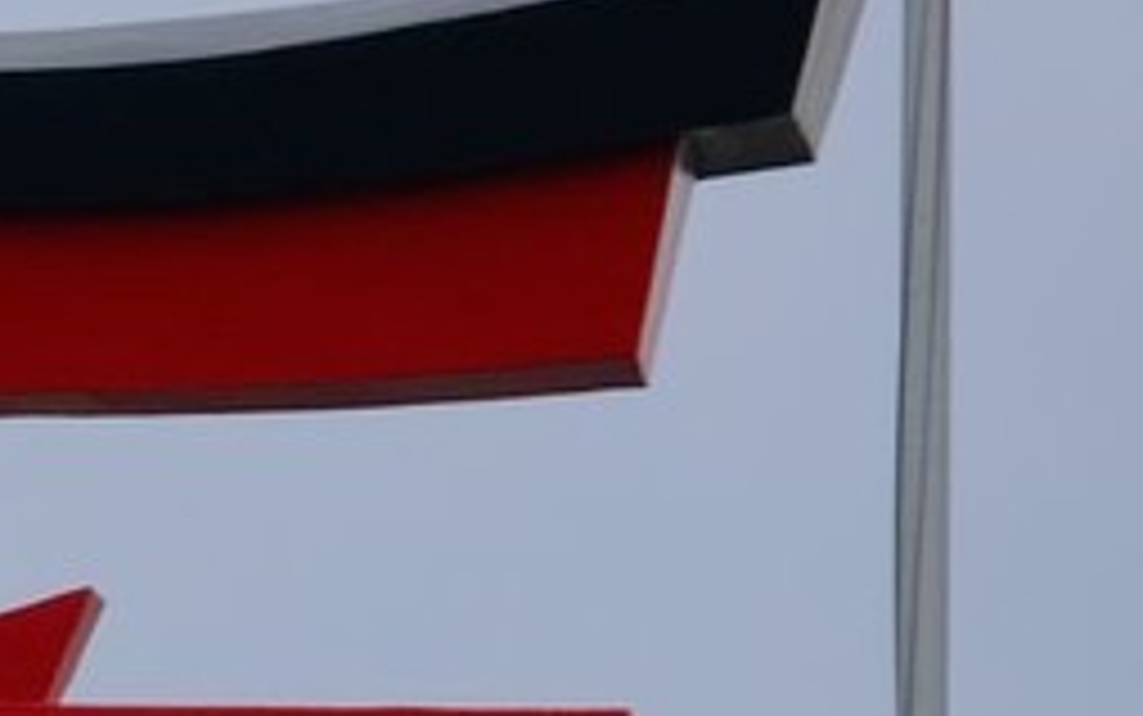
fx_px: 24713
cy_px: 482
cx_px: -1305
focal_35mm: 793
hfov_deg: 2.6
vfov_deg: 1.7
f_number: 5.6
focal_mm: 110
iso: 640
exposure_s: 1/1900
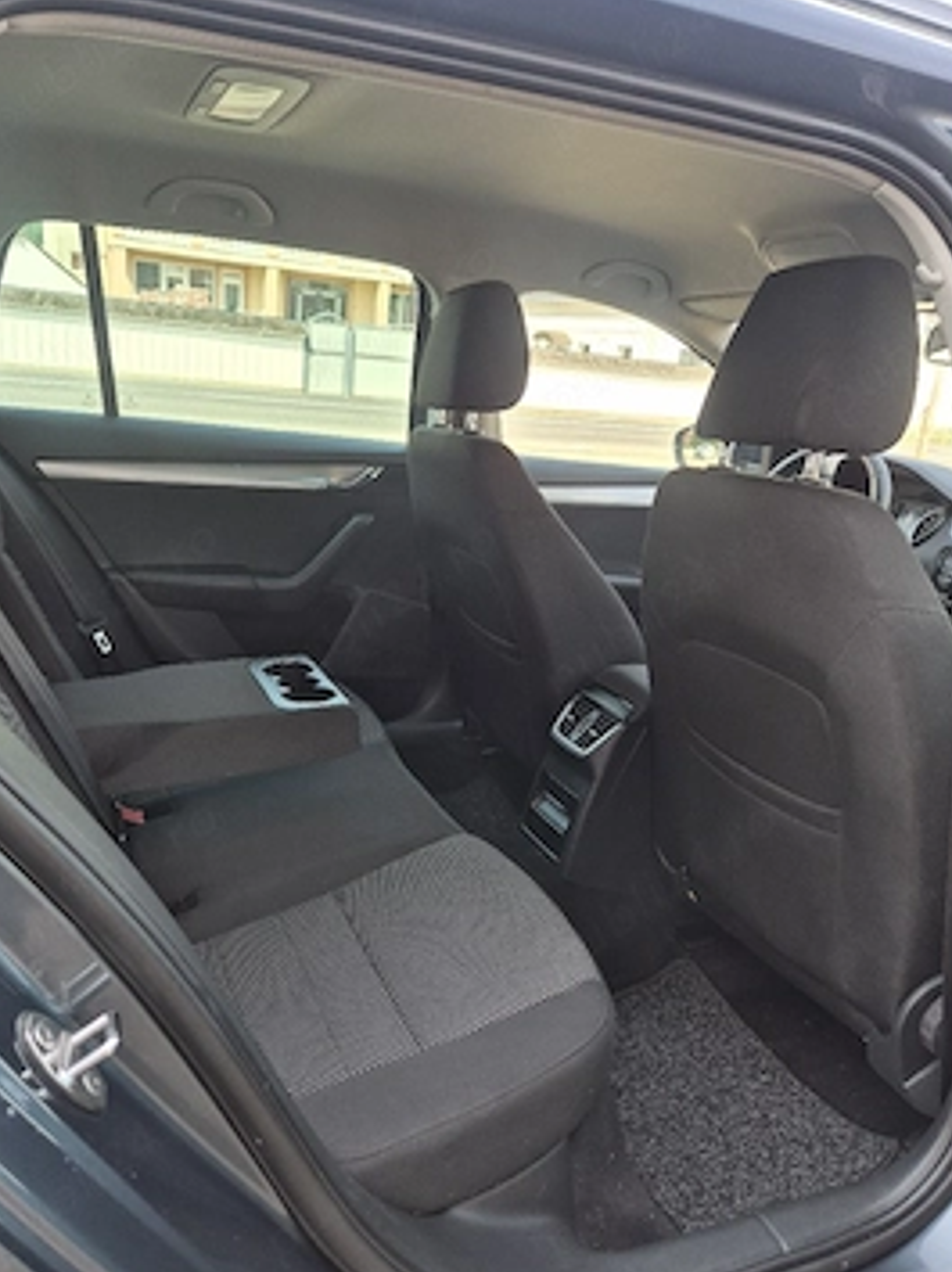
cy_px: 654
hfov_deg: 53.0
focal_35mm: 26
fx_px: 955
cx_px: 453
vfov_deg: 67.3
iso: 40
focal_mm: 5.4
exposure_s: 1/182
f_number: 1.8
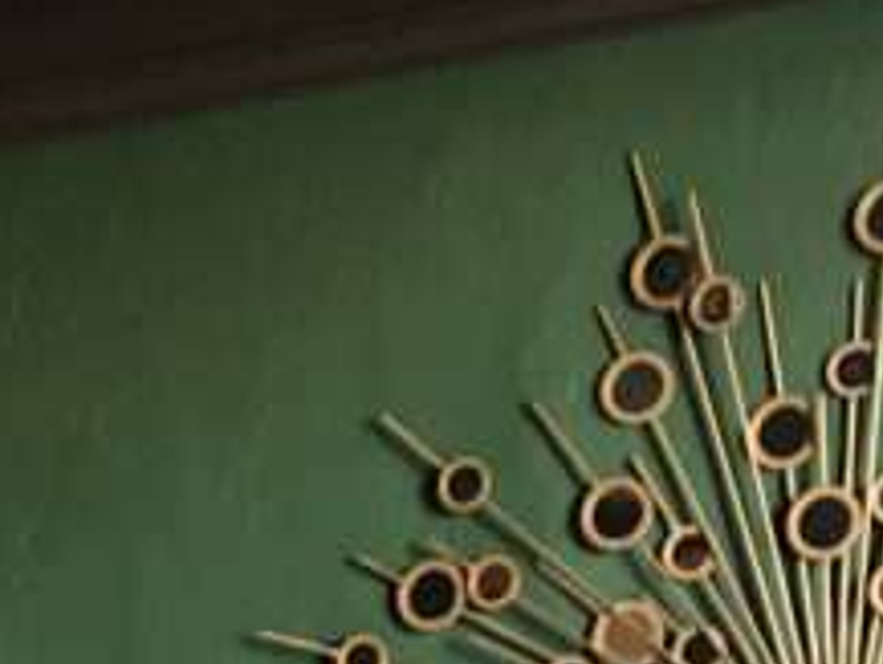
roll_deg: +3.5
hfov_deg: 14.4
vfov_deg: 10.0
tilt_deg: -2.7
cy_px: 1544
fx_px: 3369
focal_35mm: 132
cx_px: -216
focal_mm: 4
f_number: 1.8
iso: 80
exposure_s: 1/17
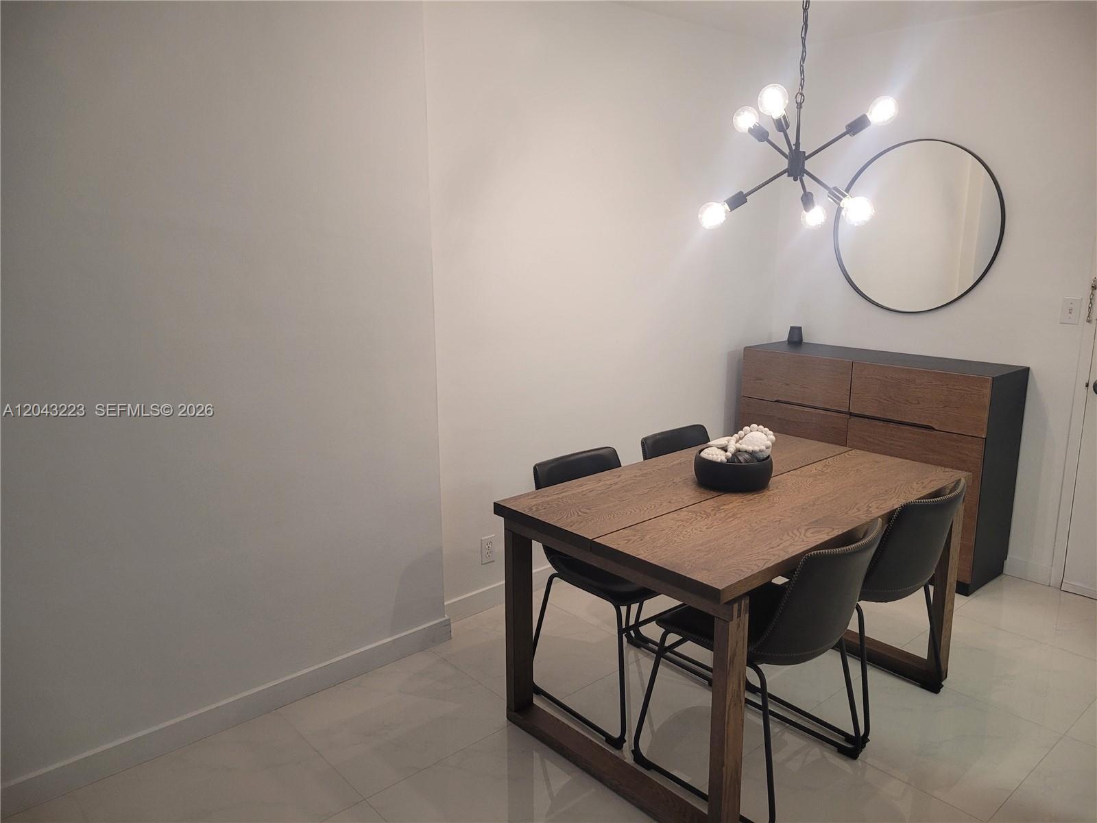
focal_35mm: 26
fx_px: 824
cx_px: 548
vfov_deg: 53.1
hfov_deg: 67.3
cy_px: 412
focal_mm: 5.4
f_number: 1.8
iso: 200
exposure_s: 1/60
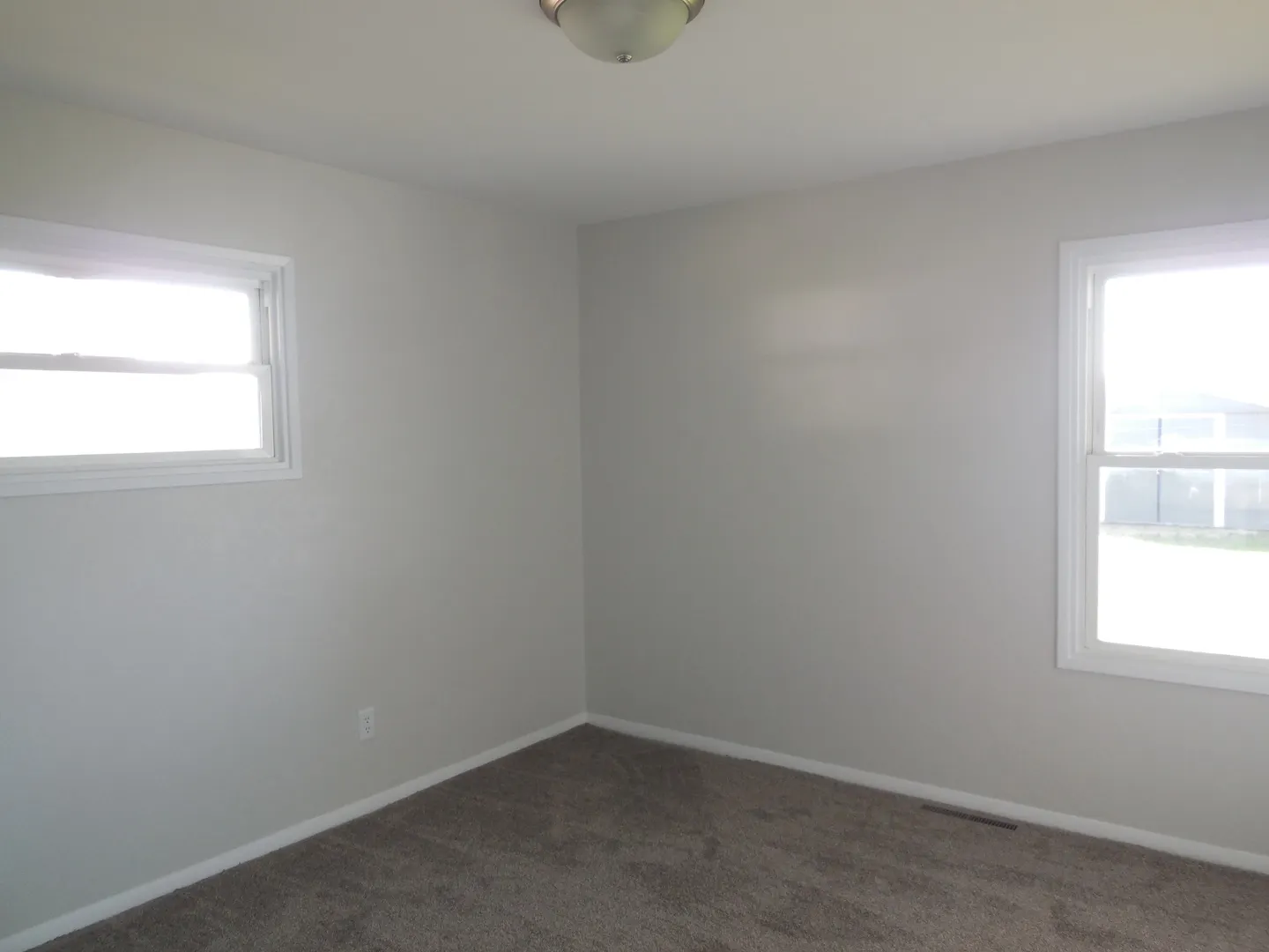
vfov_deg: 54.9
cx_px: 634
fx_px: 916
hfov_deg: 69.4
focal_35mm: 25
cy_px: 476
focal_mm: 4.5
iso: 160
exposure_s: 1/30
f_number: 3.1
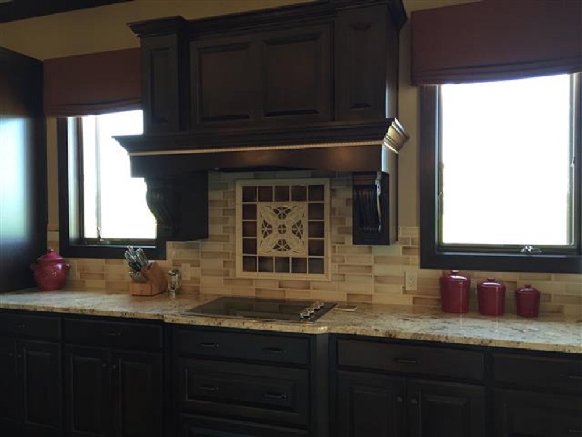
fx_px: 488
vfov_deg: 48.2
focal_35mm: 29
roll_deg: +0.9
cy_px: 218
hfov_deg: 61.7
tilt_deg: -0.7
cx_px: 291
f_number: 2.2
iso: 100
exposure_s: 1/30
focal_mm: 4.15
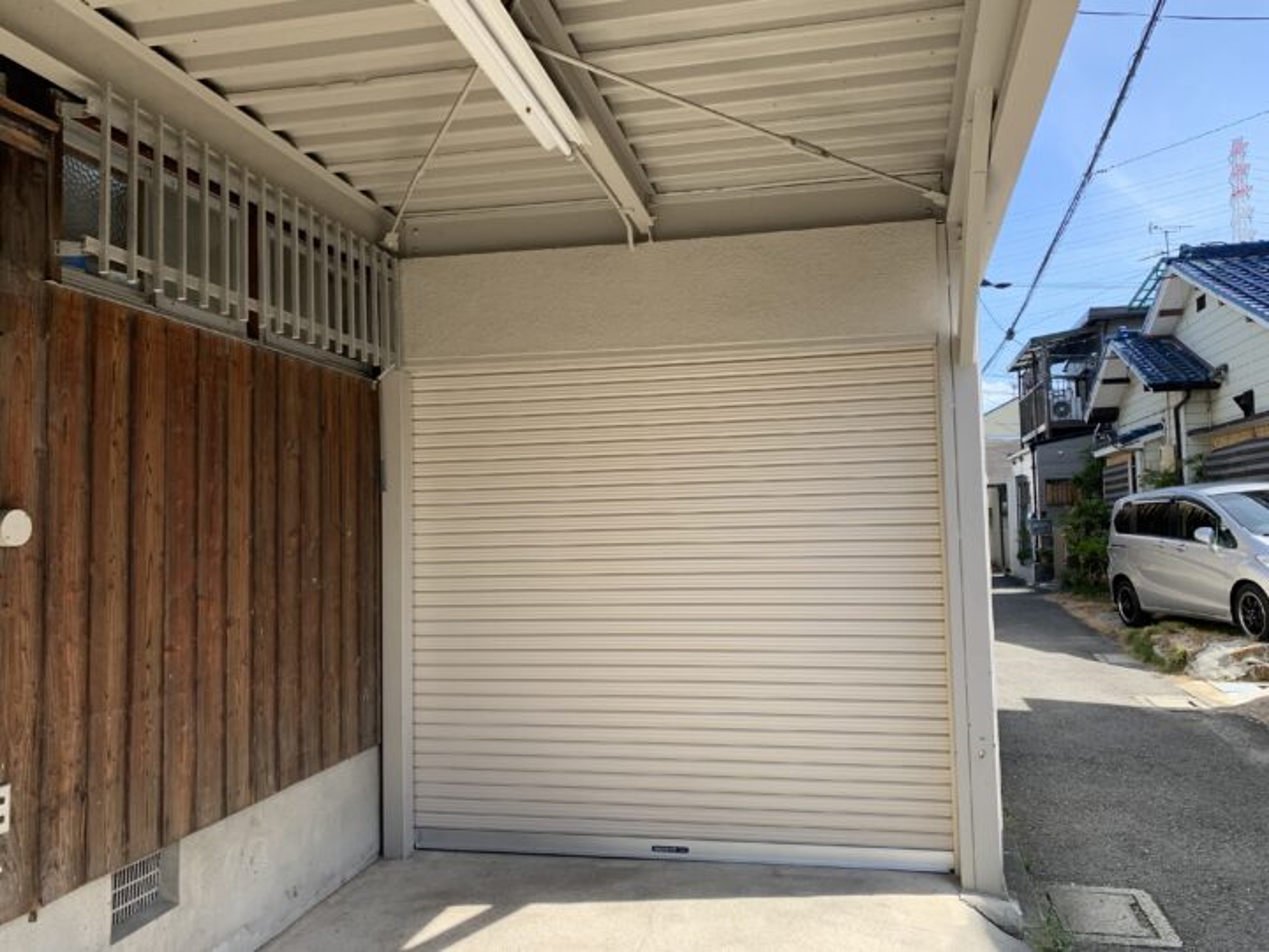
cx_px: 634
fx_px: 953
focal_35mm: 26
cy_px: 476
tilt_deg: +4.4
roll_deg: +0.0
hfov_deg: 67.3
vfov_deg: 53.1
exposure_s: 1/476
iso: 25
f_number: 1.8
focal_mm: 4.25
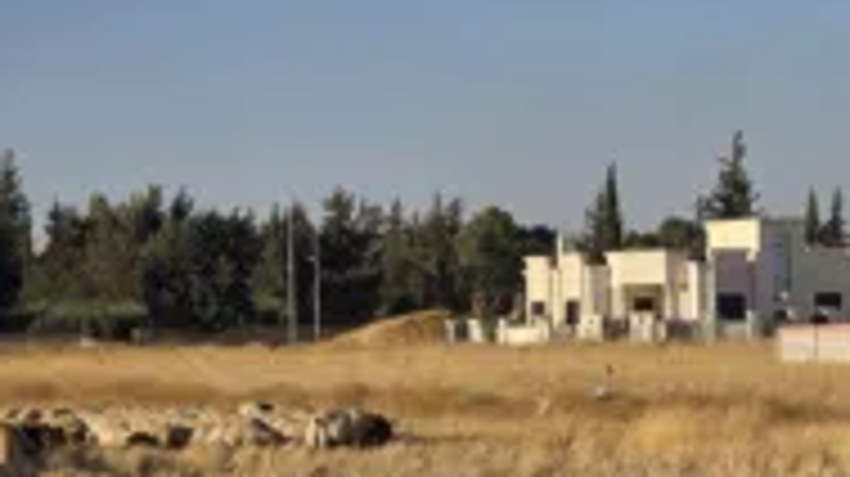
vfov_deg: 7.6
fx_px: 3581
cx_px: 630
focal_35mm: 159
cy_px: 364
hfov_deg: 13.5
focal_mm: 7.9
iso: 50
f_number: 2.4
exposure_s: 1/2463
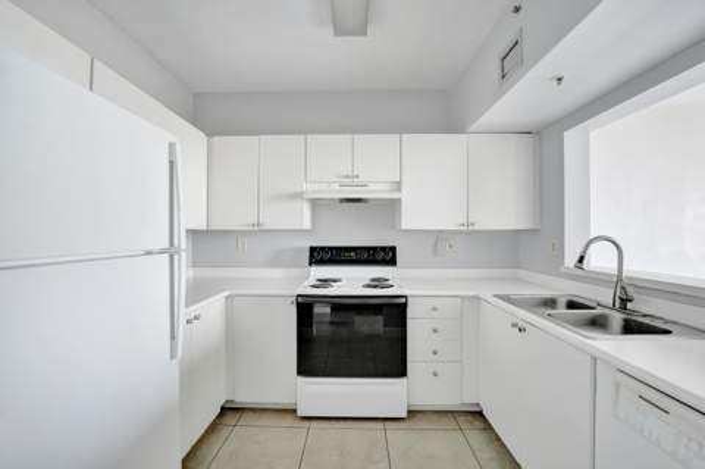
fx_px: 274
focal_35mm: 14
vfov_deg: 81.1
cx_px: 352
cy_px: 234
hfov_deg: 104.3
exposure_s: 1/200
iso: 1250
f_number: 2.8
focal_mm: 14
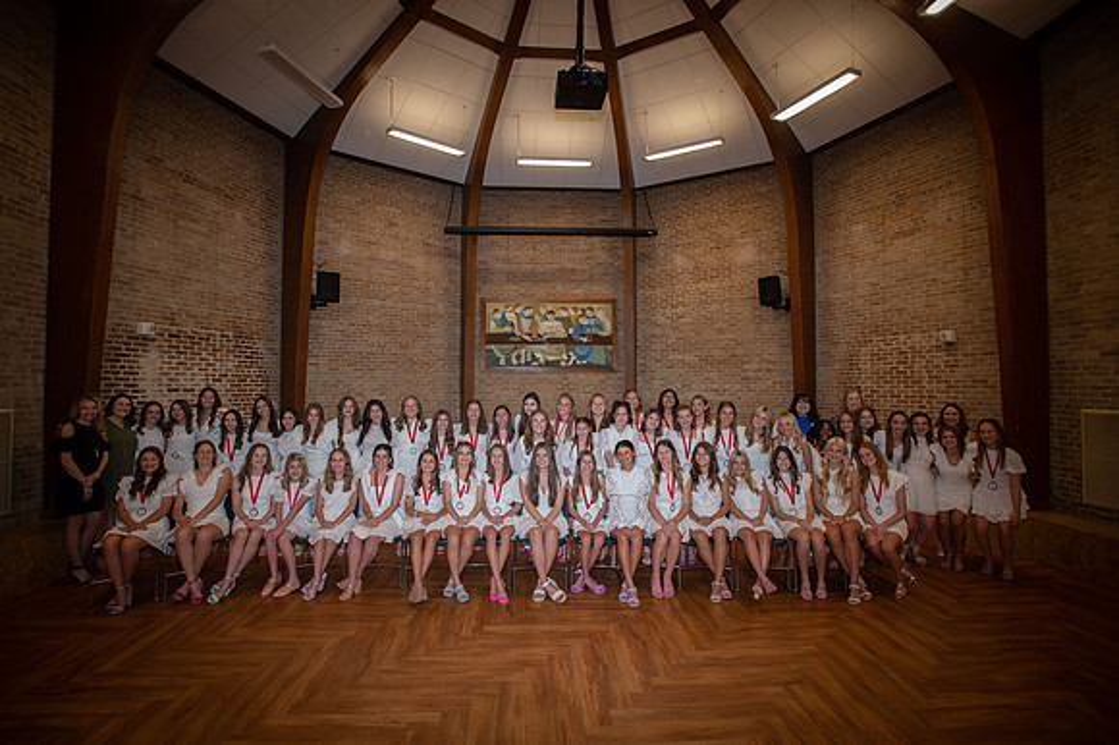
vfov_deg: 70.4
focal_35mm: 17
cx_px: 560
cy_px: 372
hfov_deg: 93.3
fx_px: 528
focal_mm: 17
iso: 2000
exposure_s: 1/160
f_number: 4.5
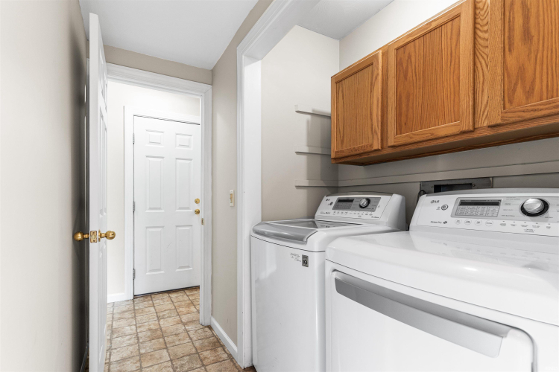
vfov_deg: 70.4
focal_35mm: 17
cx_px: 280
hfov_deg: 93.3
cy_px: 186
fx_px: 264
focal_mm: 17
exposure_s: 1/10
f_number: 5.6
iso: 640
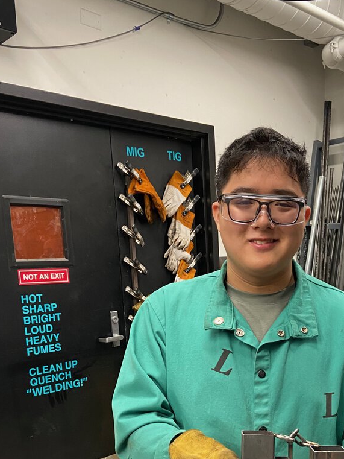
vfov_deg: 44.1
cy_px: 349
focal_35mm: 41
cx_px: 255
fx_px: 543
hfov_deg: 34.5
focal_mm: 4.25
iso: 250
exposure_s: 1/59
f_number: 1.8
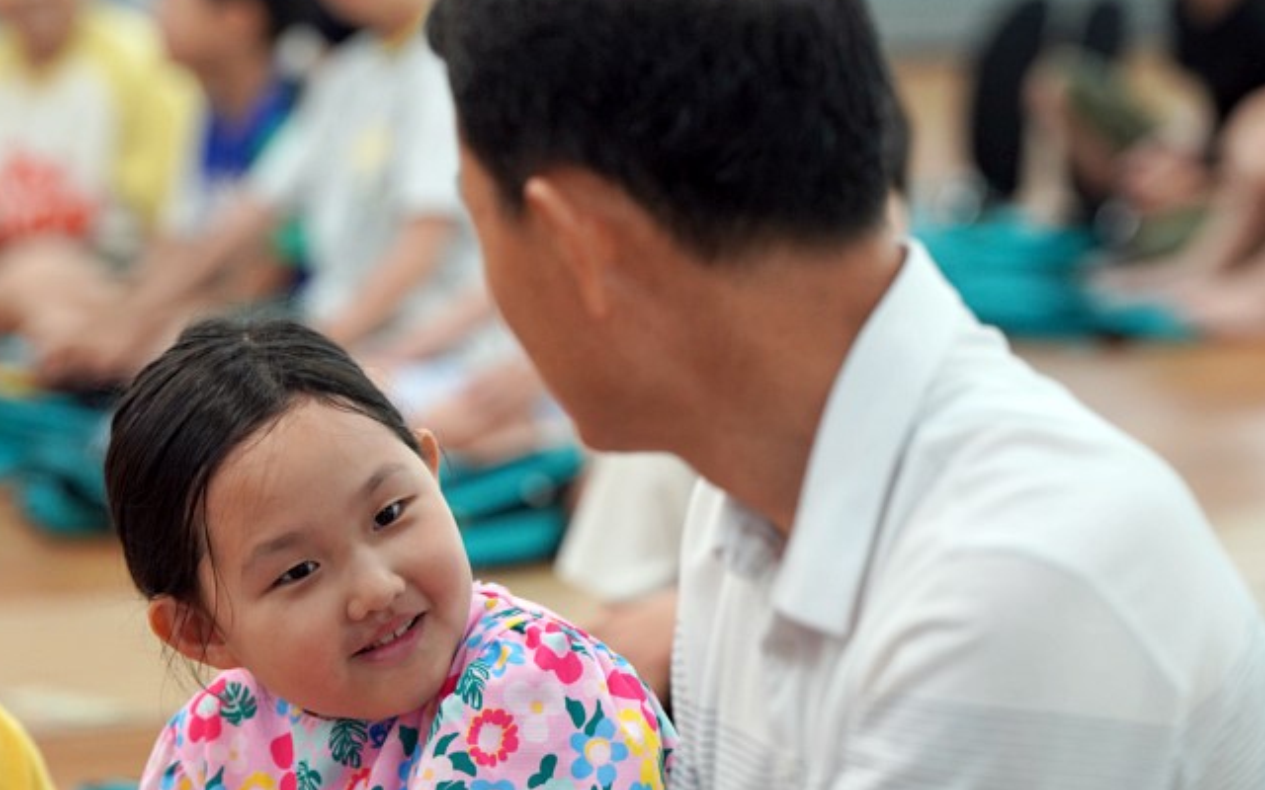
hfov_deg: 9.9
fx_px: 7309
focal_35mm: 212
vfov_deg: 6.2
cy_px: 468
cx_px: 577
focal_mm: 148
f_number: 4
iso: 1600
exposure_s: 1/160
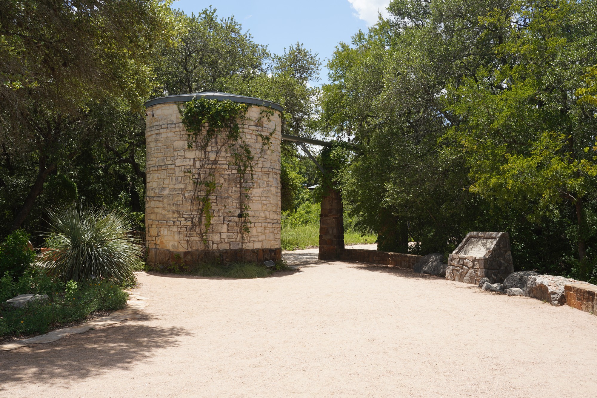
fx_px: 597
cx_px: 298
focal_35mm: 36
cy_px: 199
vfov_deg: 36.9
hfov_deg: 53.1
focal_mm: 36
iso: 160
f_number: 16
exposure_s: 1/100
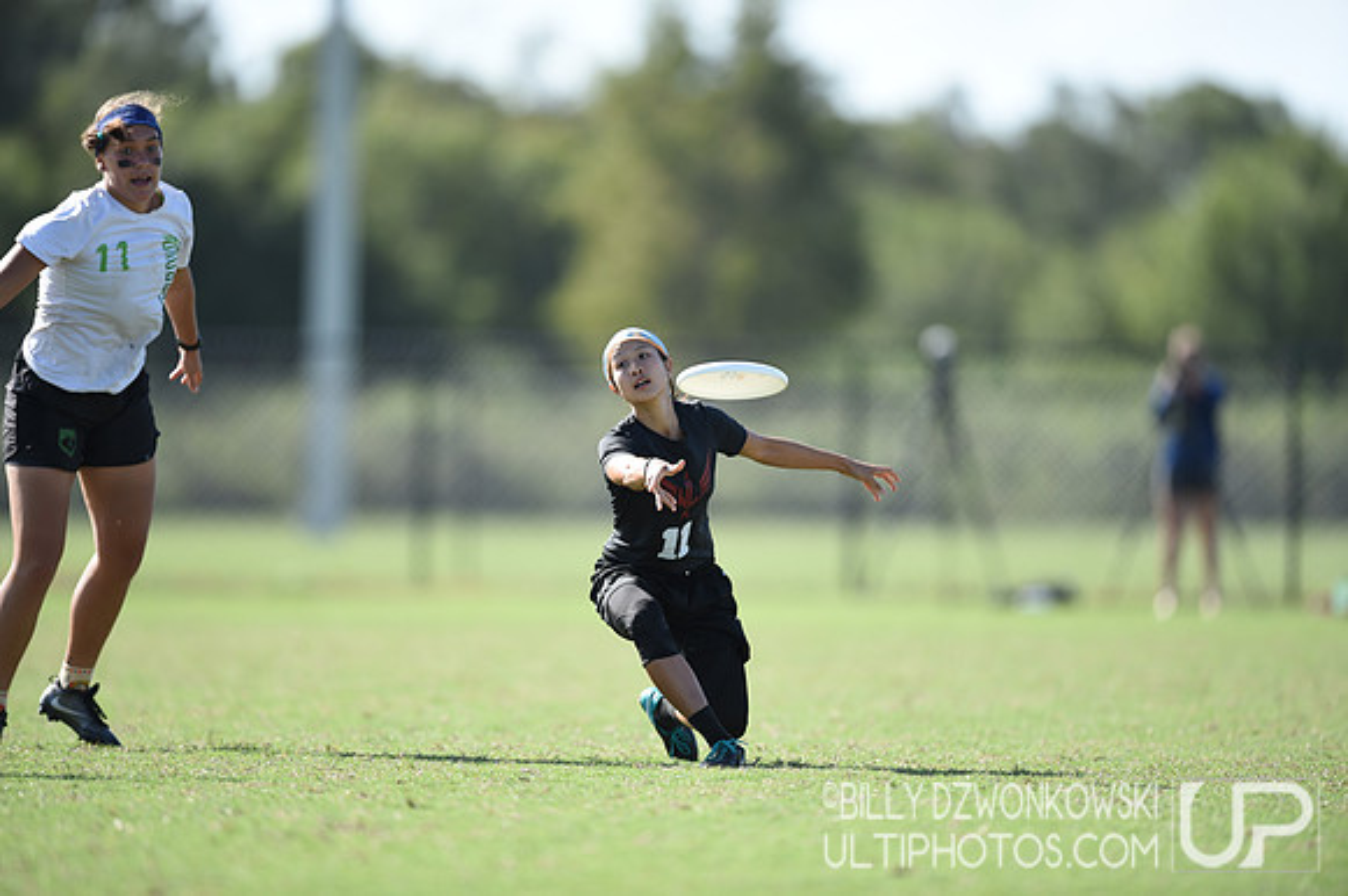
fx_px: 14969
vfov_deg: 3.4
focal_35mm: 400
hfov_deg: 5.2
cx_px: 674
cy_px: 448
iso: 100
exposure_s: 1/800
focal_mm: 400
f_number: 2.8
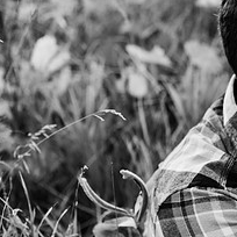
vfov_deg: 7.6
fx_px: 1774
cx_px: 312
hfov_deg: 7.6
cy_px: 103
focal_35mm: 229
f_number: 2.5
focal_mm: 85
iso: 500
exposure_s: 1/200
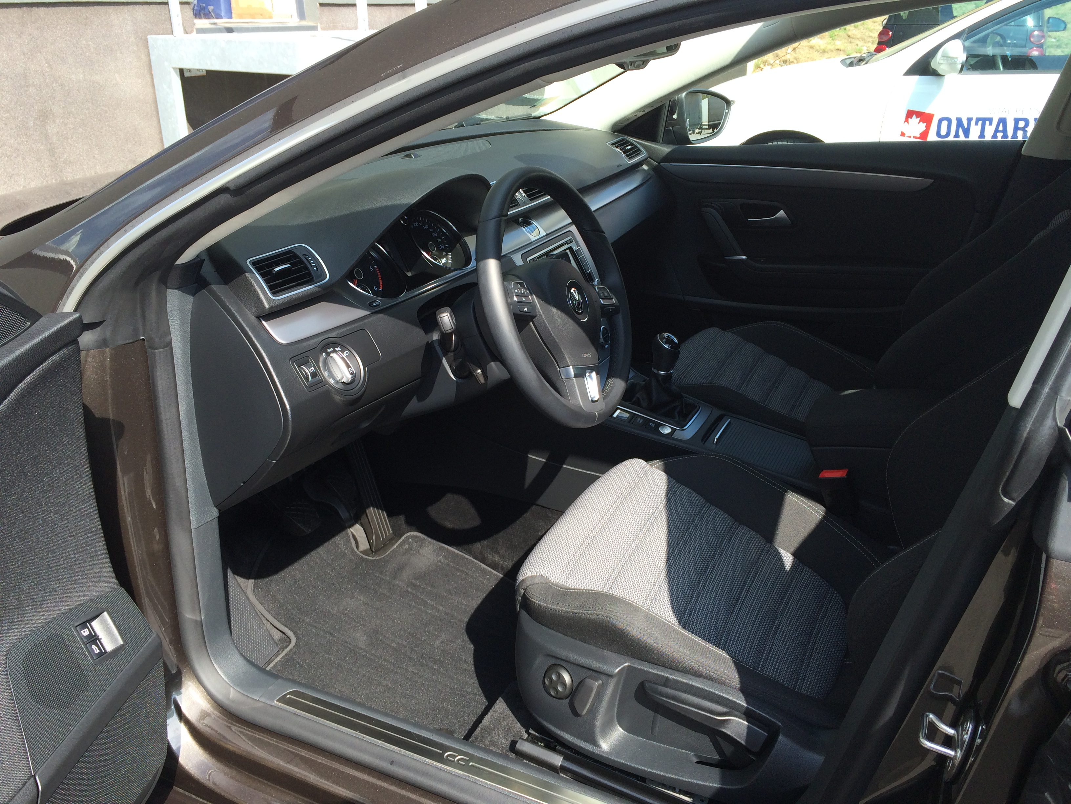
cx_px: 536
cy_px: 402
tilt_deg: -24.7
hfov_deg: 61.7
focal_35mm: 29
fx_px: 897
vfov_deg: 48.2
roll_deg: +0.2
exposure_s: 1/451
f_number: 2.2
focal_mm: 4.15
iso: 32
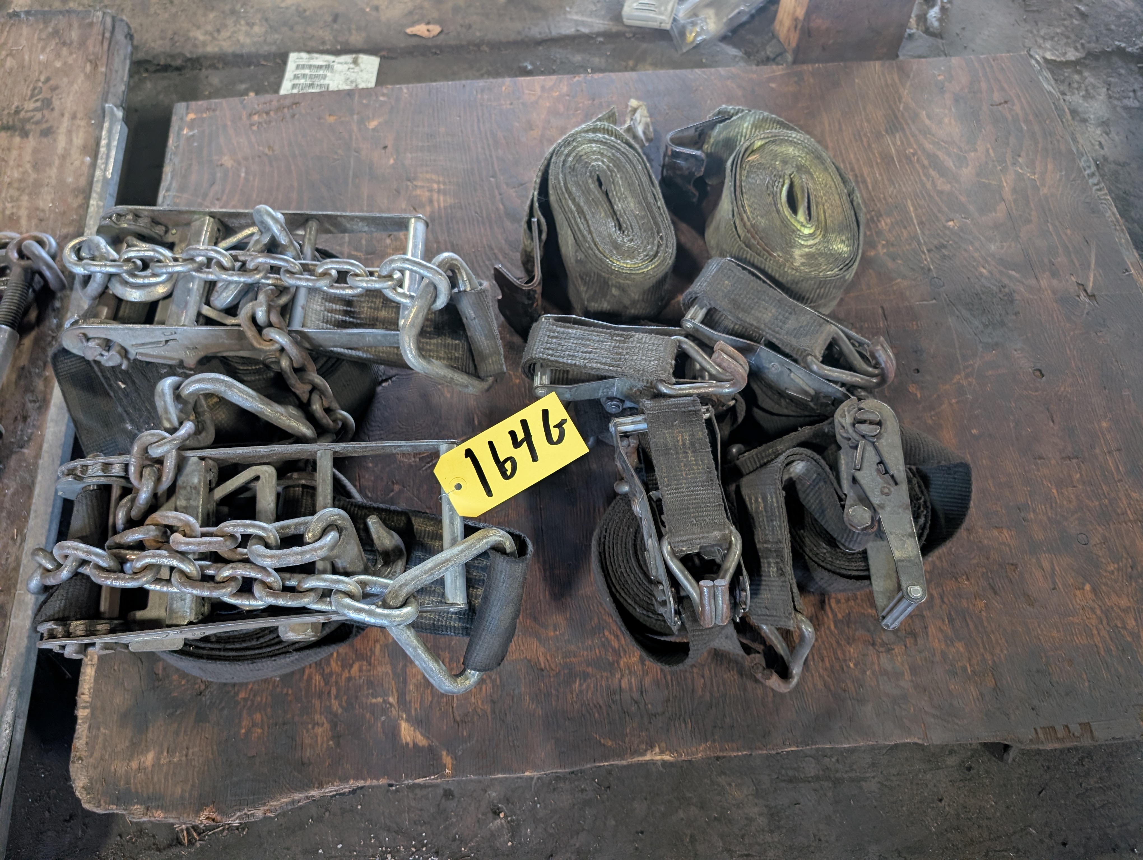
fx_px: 794
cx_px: 572
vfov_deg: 56.9
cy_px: 430
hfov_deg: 71.5
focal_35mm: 24
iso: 513
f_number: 1.68
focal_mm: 6.9
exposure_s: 1/40
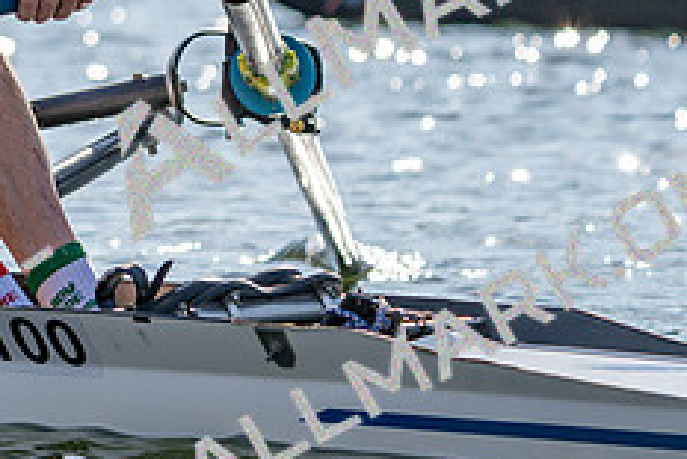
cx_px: -136
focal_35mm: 500
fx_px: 9547
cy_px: -40
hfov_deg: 4.1
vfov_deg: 2.8
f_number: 5.6
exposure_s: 1/1600
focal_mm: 200
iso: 200
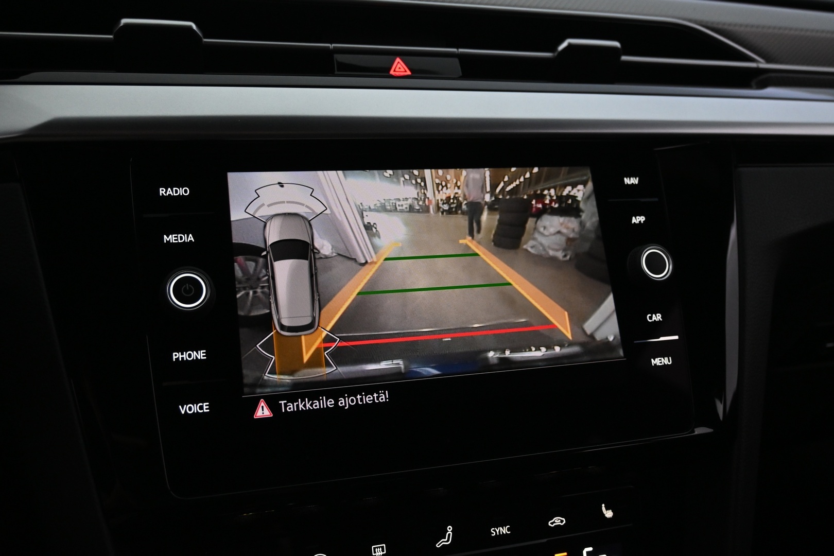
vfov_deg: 40.0
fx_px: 764
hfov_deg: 57.2
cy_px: 278
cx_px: 417
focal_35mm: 33
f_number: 4
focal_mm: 22
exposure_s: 1/40
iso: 1800
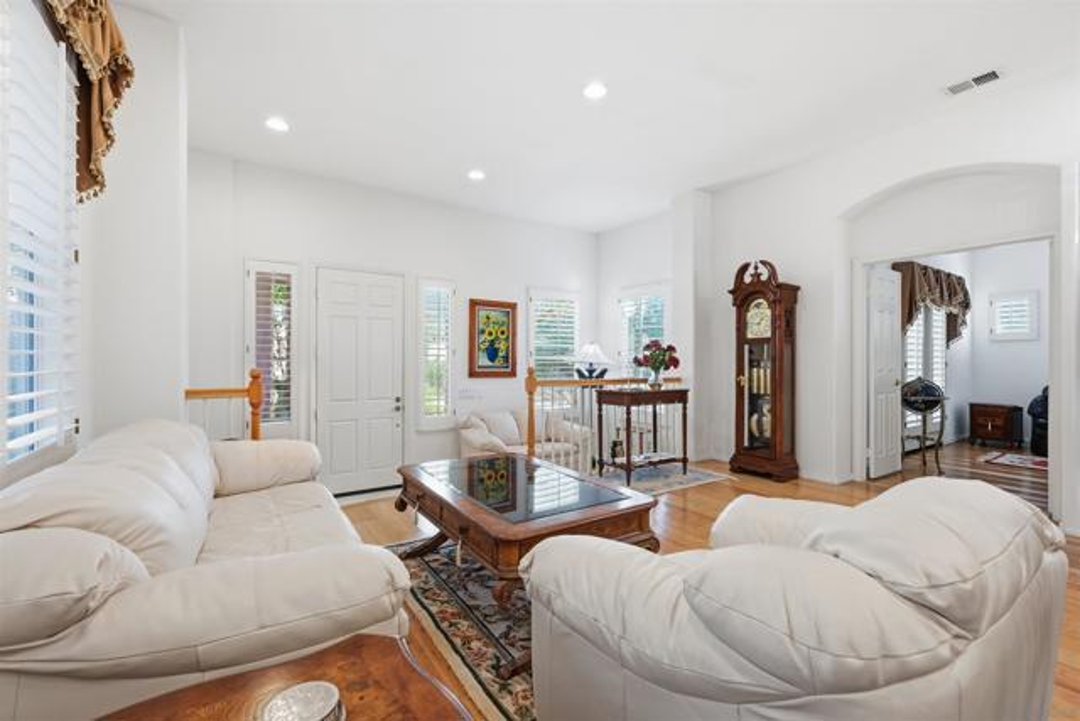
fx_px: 465
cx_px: 540
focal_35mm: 16
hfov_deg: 98.5
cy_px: 360
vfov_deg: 75.5
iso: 100
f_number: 8
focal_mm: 15.5
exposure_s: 1/60
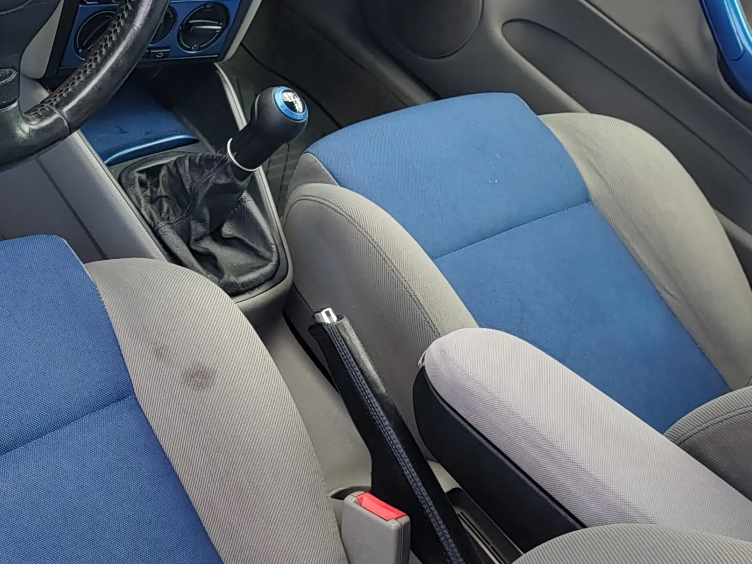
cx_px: 83
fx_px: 1217
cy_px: 66
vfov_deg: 25.4
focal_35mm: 56
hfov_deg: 32.7
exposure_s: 1/297
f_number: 1.8
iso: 100
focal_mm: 5.56
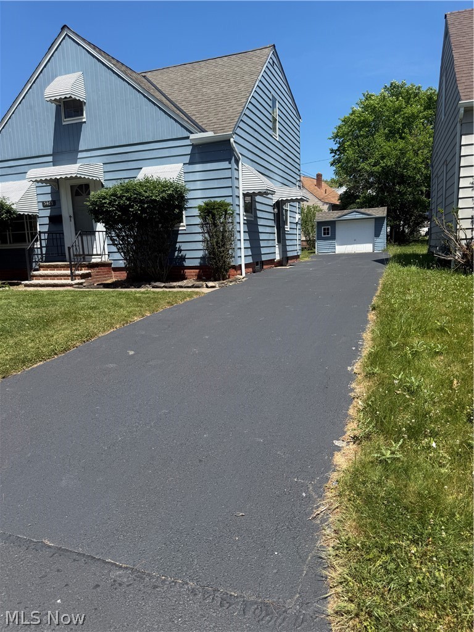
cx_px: 237
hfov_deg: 56.8
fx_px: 438
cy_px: 316
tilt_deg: -9.1
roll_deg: +2.2
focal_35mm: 24
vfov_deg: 71.6
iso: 80
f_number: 1.78
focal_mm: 6.76
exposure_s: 1/3759
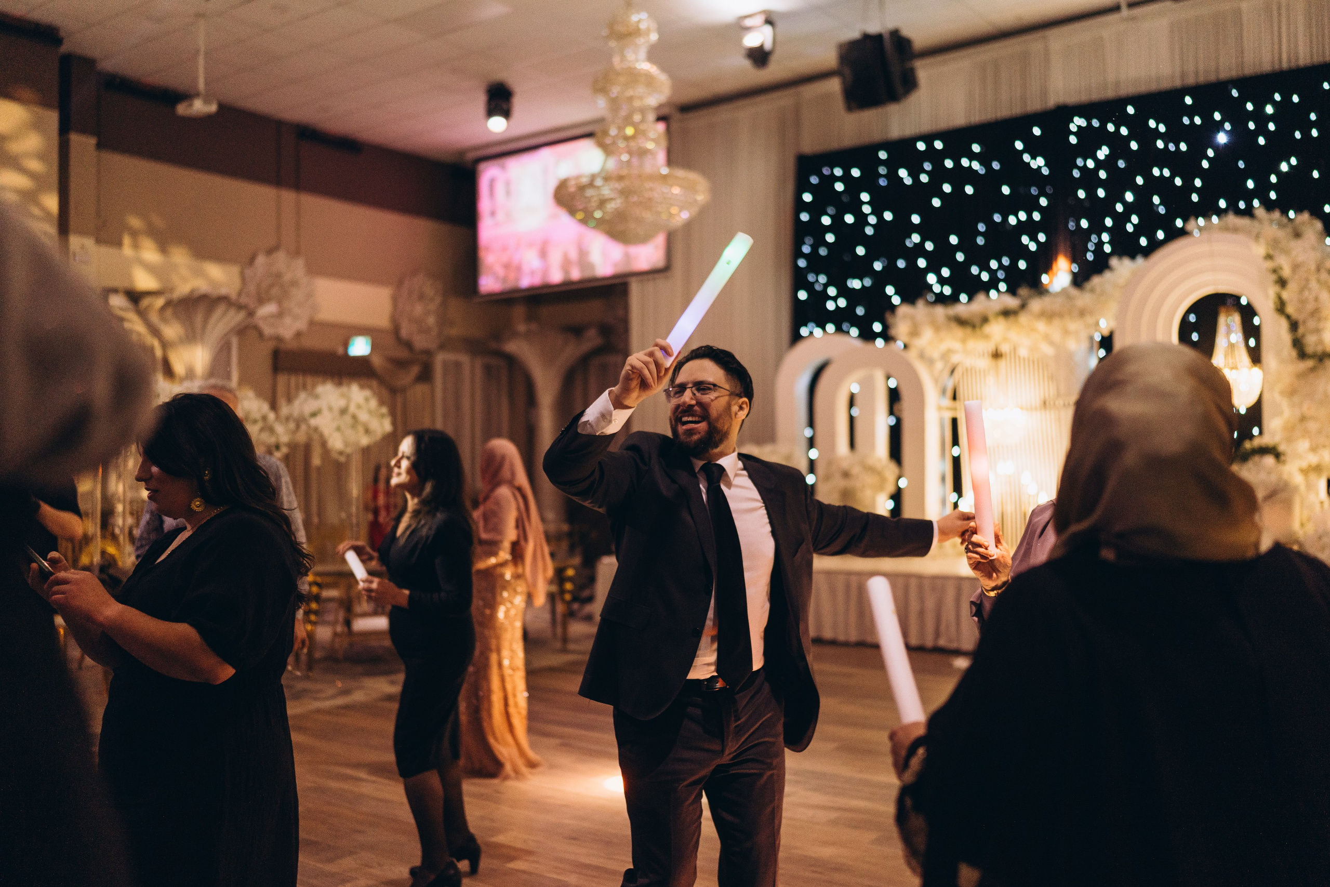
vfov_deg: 37.9
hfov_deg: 54.4
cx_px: 665
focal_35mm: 35
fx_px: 1293
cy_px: 444
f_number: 1.4
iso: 1000
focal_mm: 35
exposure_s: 1/500
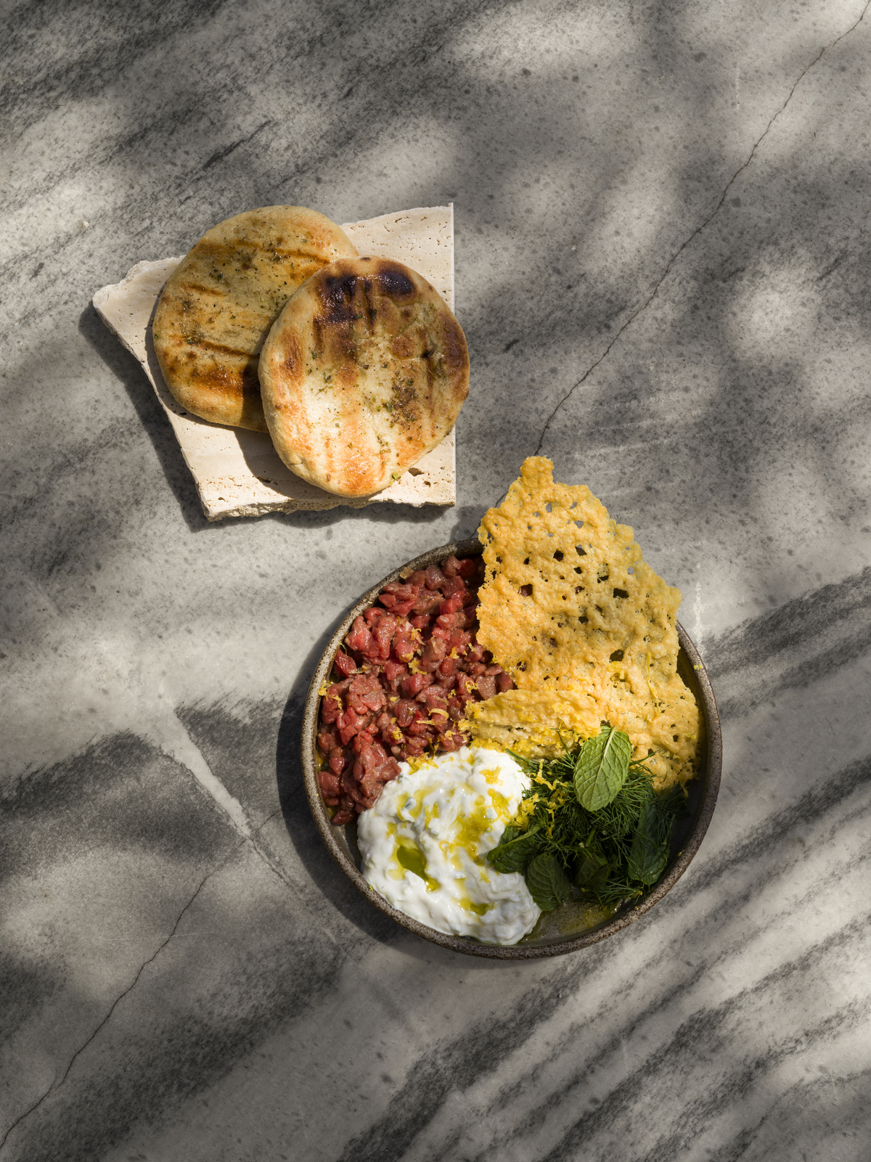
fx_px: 1712
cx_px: 436
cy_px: 581
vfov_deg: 37.5
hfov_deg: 28.5
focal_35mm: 51
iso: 200
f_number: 8
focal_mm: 65
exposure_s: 1/1000
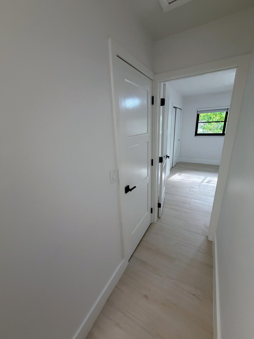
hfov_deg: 85.7
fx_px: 137
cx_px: 127
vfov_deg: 102.1
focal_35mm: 14
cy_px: 170
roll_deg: +2.1
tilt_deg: -16.4
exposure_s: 1/120
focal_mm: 2.22
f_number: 2.2
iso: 320
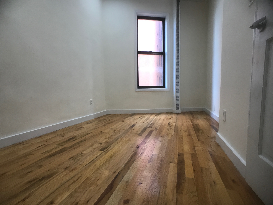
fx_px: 221
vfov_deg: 49.7
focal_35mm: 28
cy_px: 102
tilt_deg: -3.9
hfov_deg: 63.4
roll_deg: +1.3
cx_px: 136
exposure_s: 1/30
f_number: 1.8
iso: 25
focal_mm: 3.99
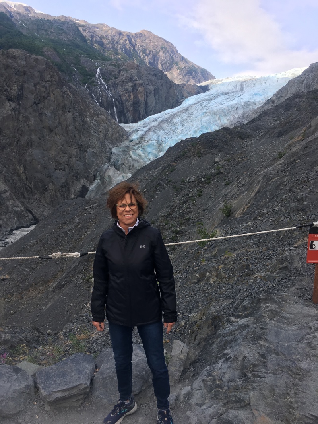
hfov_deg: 48.2
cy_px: 212
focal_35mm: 29
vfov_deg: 61.6
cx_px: 159
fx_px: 355
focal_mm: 4.15
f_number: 2.2
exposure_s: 1/538
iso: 25
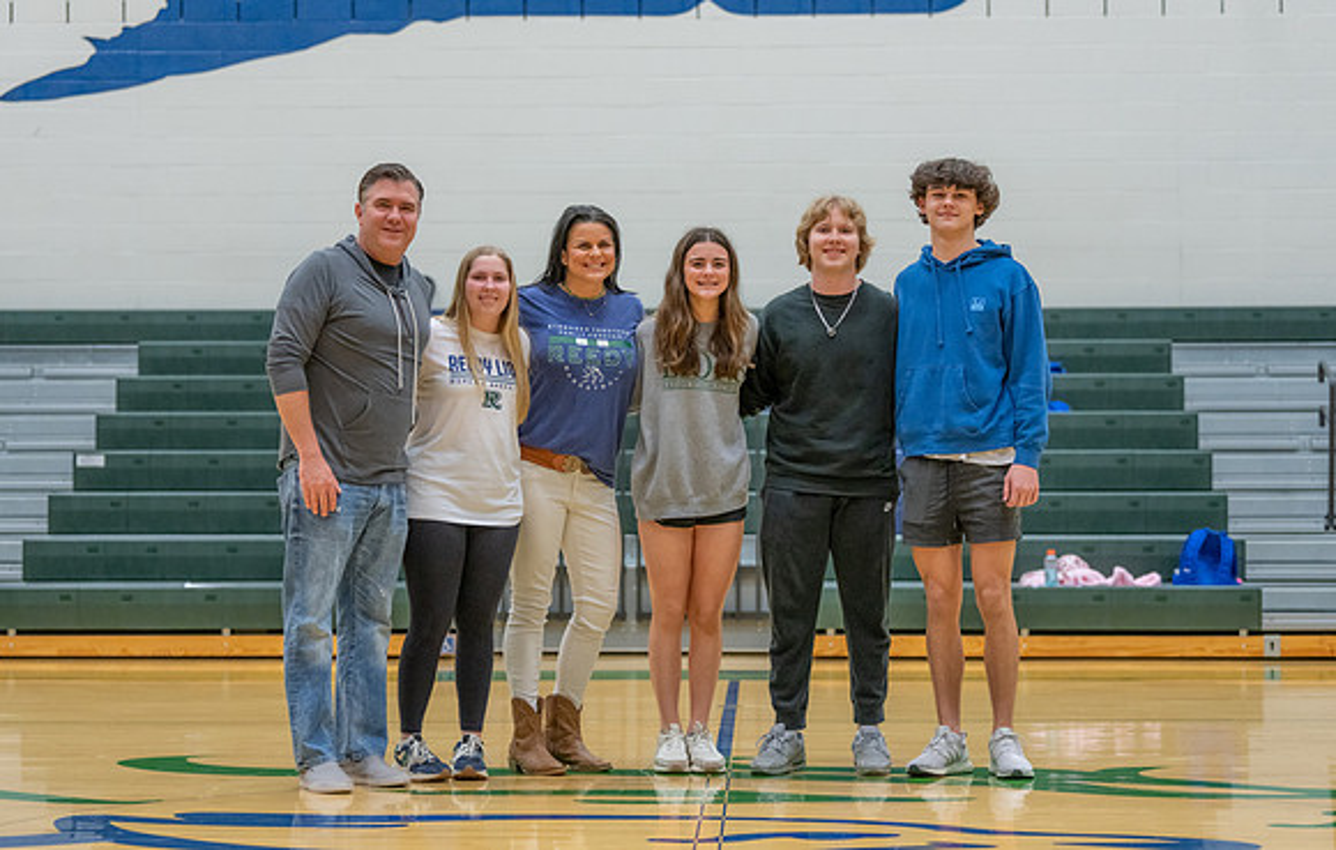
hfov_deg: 24.3
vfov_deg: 15.6
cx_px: 651
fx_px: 3102
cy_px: 458
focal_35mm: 85
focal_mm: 77
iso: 2000
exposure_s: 1/400
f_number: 2.8
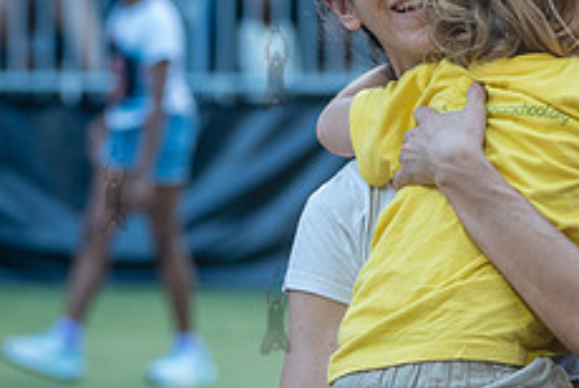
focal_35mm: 407
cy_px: 117
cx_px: 603
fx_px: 6554
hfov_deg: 5.0
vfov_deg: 3.4
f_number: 4.5
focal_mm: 125
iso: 640
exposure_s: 1/200
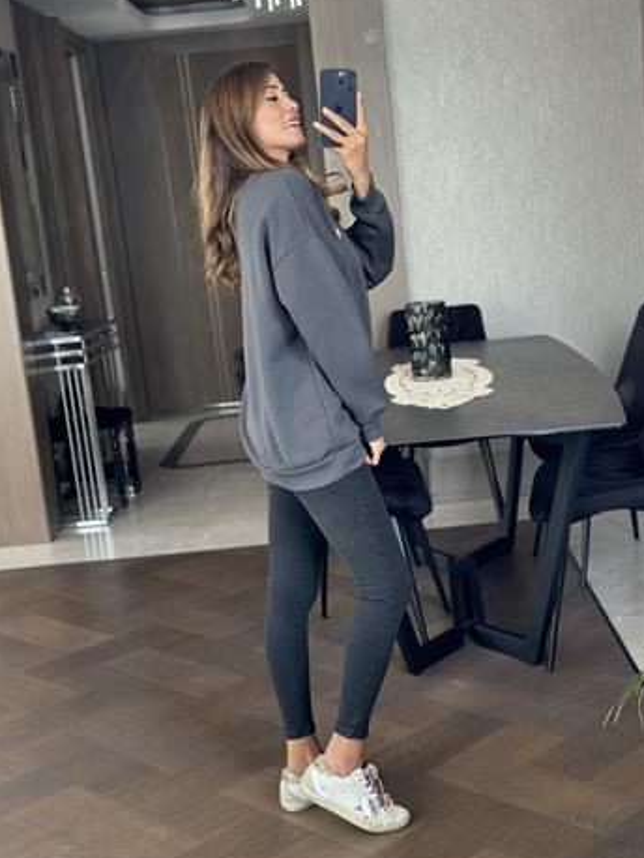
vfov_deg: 36.2
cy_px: 431
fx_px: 1313
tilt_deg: -18.5
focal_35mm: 53
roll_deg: +7.2
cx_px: 350
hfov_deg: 27.5
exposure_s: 1/60
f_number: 1.78
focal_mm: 6.86
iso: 160
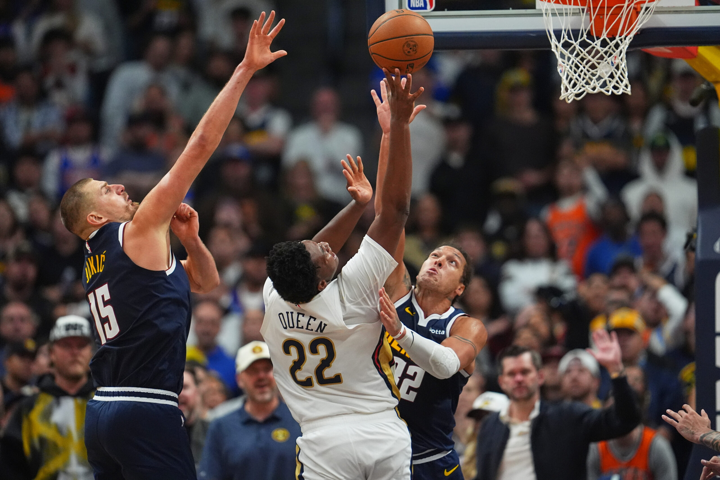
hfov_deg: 5.2
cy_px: 240
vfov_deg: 3.4
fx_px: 8000
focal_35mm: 400
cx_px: 360
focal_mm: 400
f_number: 3.2
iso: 5000
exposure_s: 1/2000
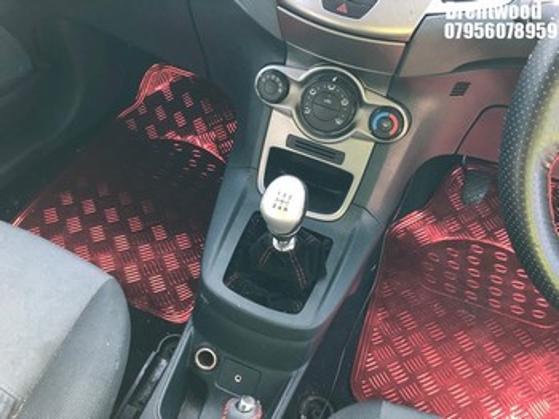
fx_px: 452
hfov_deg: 63.5
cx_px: 280
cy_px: 210
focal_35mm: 28
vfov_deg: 49.7
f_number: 1.8
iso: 25
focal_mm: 4
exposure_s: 1/33
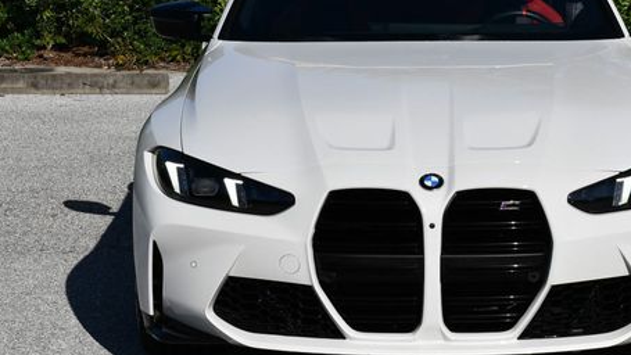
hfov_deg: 18.1
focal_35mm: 118
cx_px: 412
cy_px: 130
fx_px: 1974
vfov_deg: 10.3
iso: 100
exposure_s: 1/400
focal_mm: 40
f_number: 10
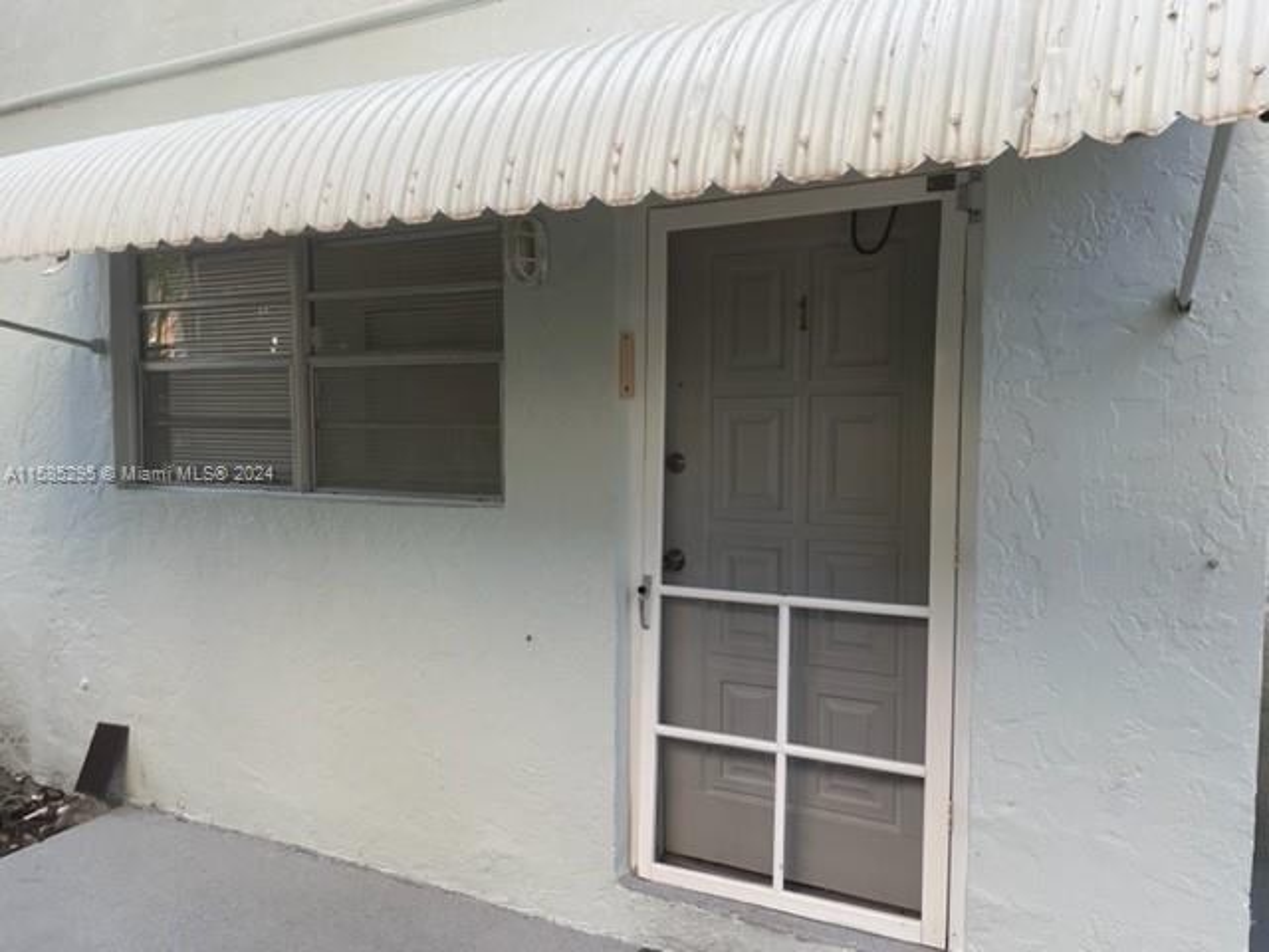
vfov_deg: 53.1
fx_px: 953
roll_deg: +0.3
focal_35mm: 26
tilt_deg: -3.0
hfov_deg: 67.3
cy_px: 476
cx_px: 634
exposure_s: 1/186
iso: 32
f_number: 1.6
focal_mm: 4.2
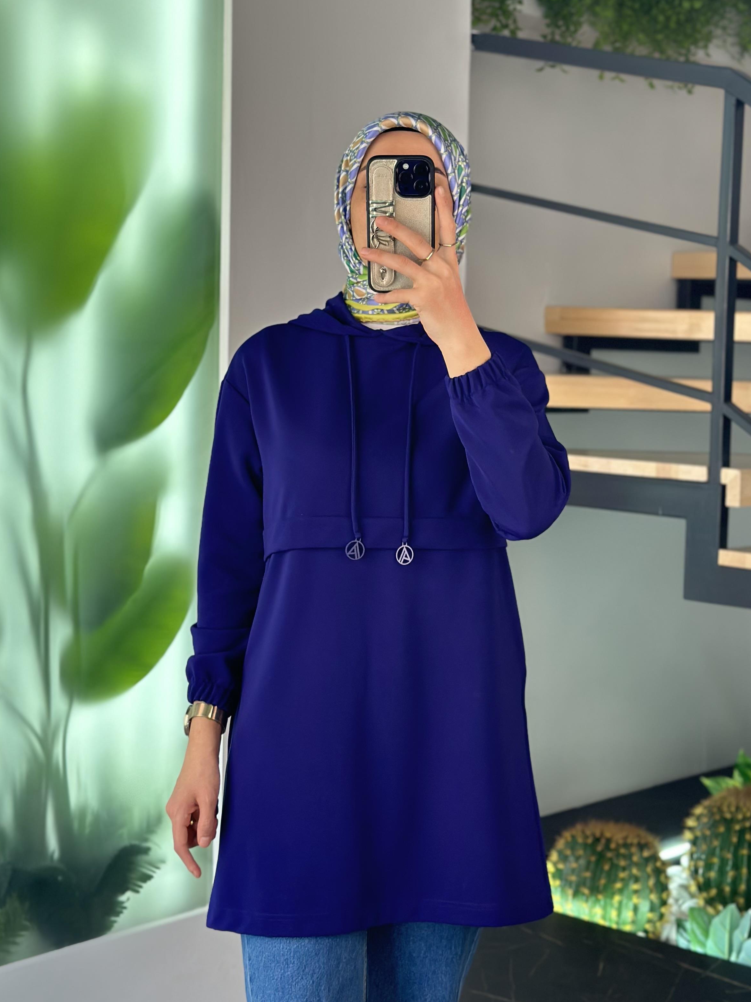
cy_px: 451
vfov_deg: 31.2
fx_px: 1794
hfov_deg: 23.6
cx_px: 359
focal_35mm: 62
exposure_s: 1/236
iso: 80
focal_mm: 6.86
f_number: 1.78
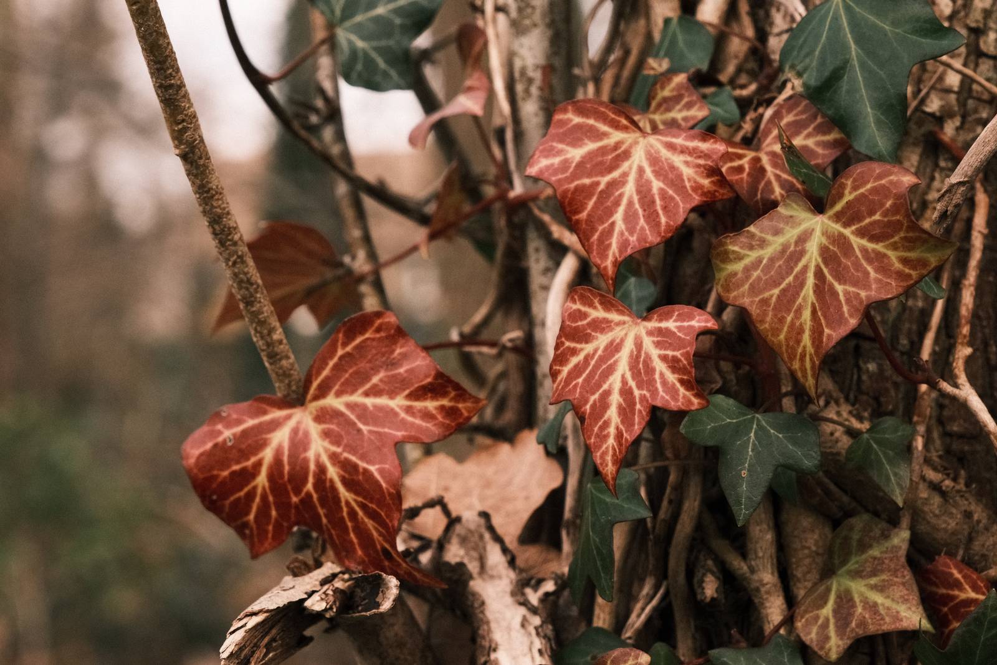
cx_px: 498
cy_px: 332
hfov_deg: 22.4
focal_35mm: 91
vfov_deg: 15.0
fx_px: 2520
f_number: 8
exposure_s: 1/180
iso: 2500
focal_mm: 60.8
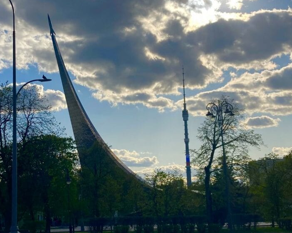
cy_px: 116
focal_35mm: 30
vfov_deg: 48.5
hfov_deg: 58.8
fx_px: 259
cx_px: 143
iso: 25
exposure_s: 1/8000
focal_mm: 3.99
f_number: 1.8
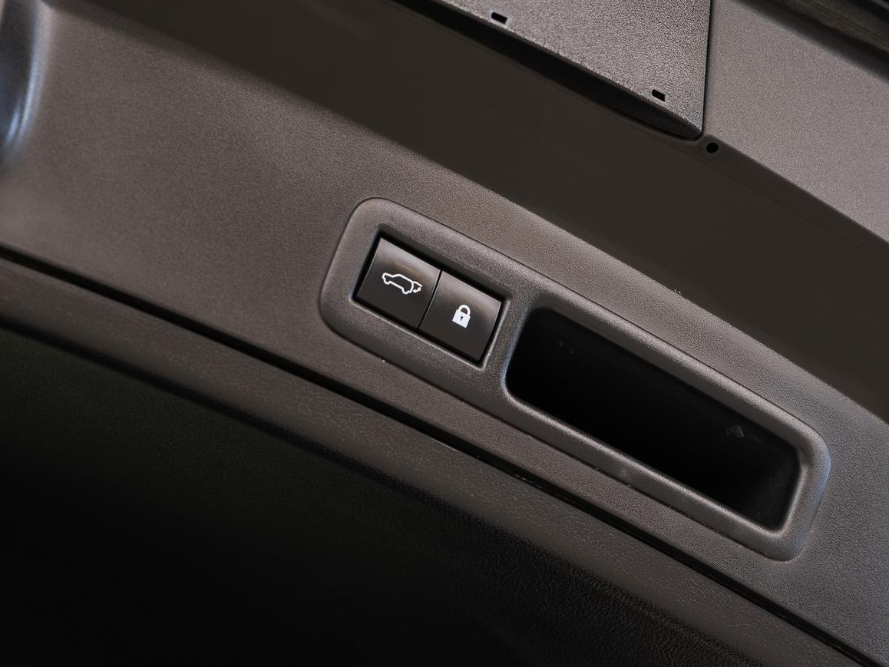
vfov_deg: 14.5
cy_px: 292
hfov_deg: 19.3
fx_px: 2620
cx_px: 445
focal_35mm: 102
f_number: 5.6
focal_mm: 70
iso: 100
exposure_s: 1/1.25
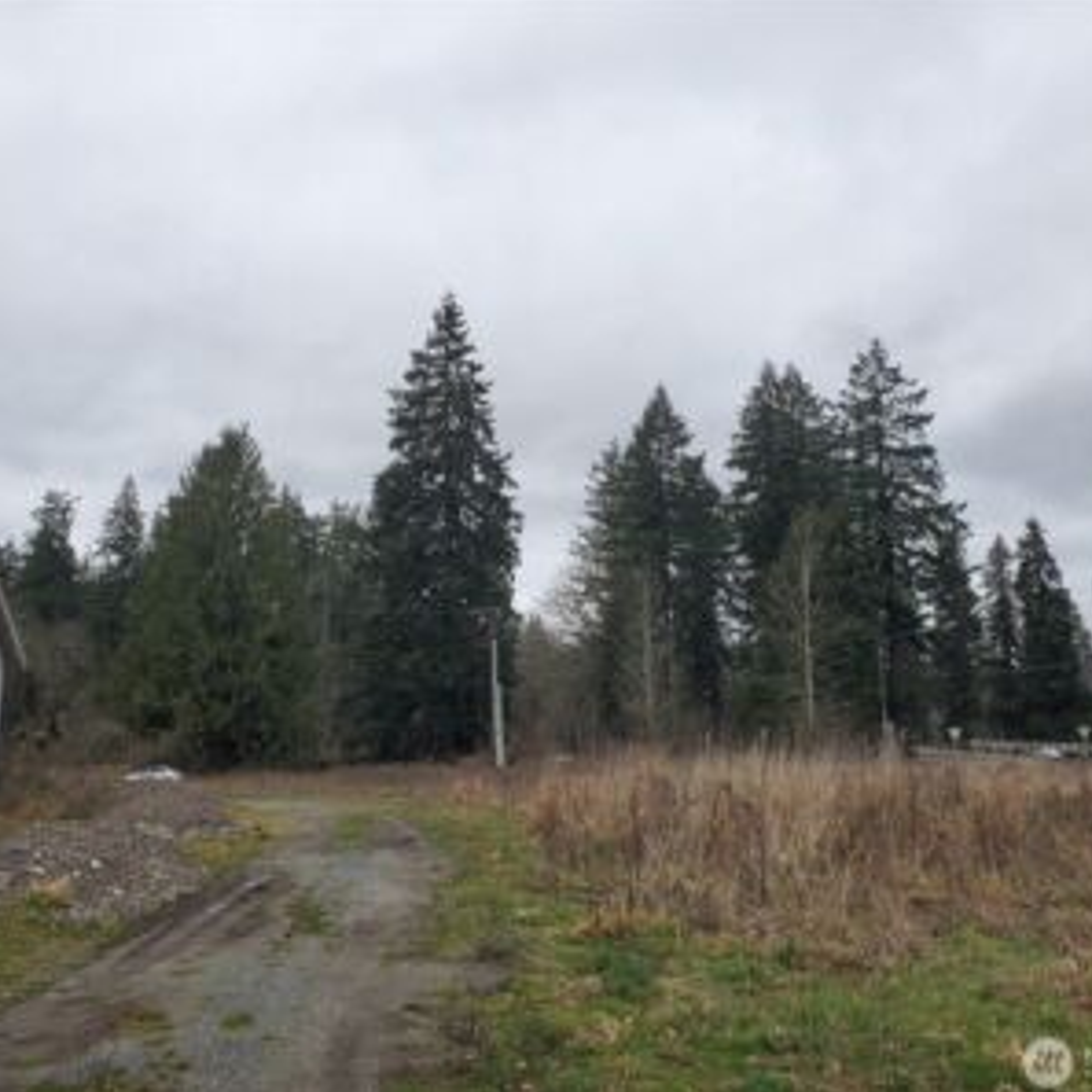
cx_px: 526
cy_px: 548
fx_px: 1106
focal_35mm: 31
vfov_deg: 52.5
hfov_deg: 52.5
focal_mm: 4.3
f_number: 2.4
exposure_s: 1/691
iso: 50
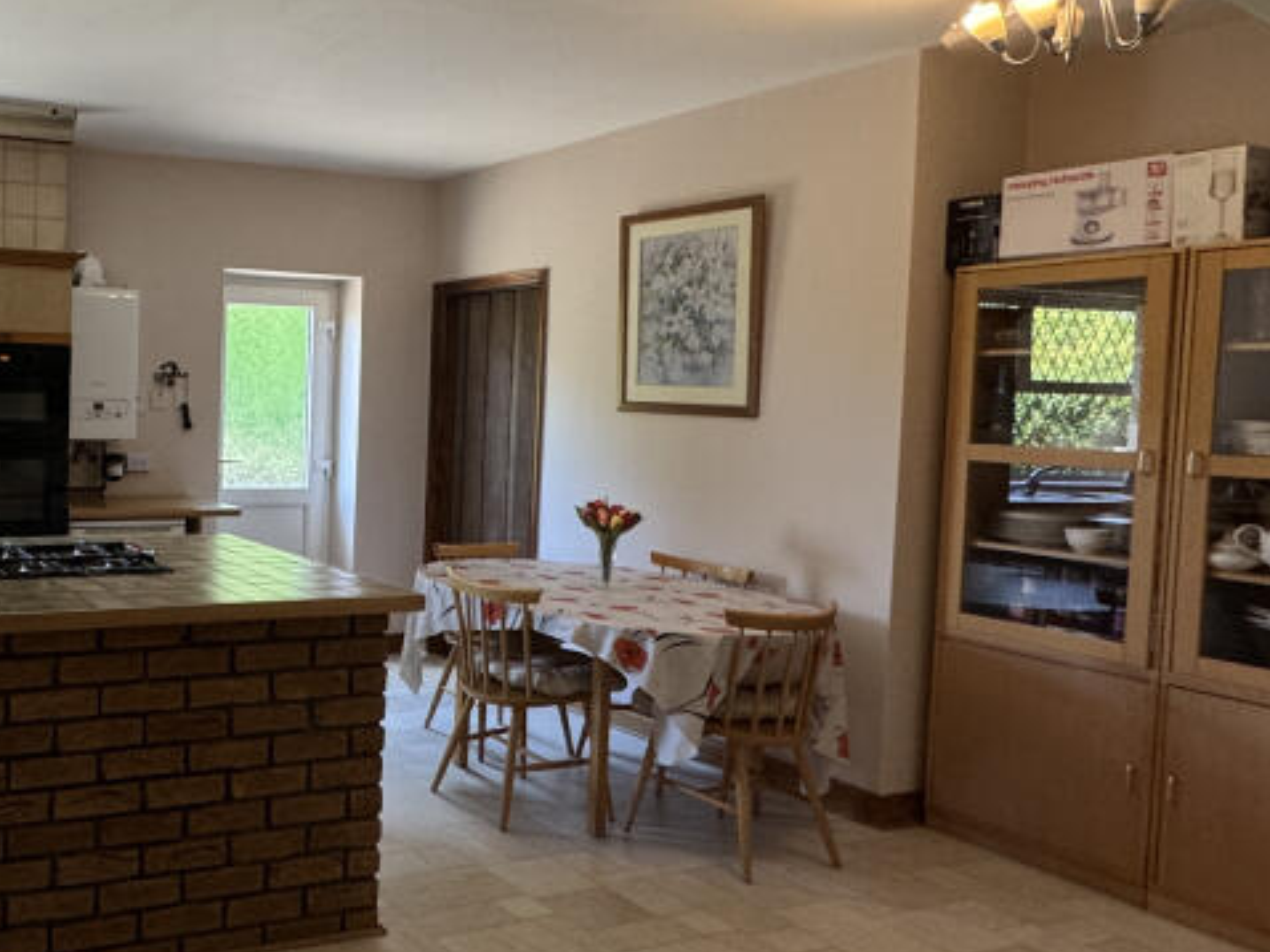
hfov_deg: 51.5
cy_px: 439
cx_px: 85
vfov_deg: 46.7
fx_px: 1100
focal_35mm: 30
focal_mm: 2.22
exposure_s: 1/100
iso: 200
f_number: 2.2
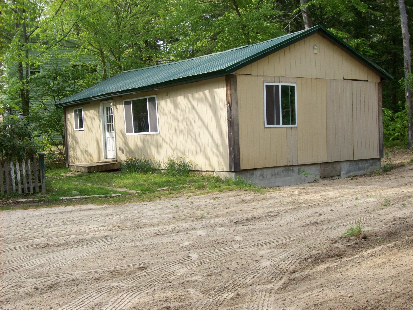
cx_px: 206
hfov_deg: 42.1
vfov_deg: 32.2
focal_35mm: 45
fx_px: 537
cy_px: 155
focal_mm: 7.6
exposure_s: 1/352
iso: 80
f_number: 3
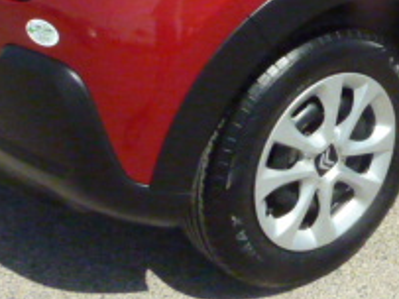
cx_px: 342
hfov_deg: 24.2
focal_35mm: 79
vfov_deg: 17.7
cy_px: -67
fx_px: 910
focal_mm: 4.1
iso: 800
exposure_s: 1/2000
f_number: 6.3
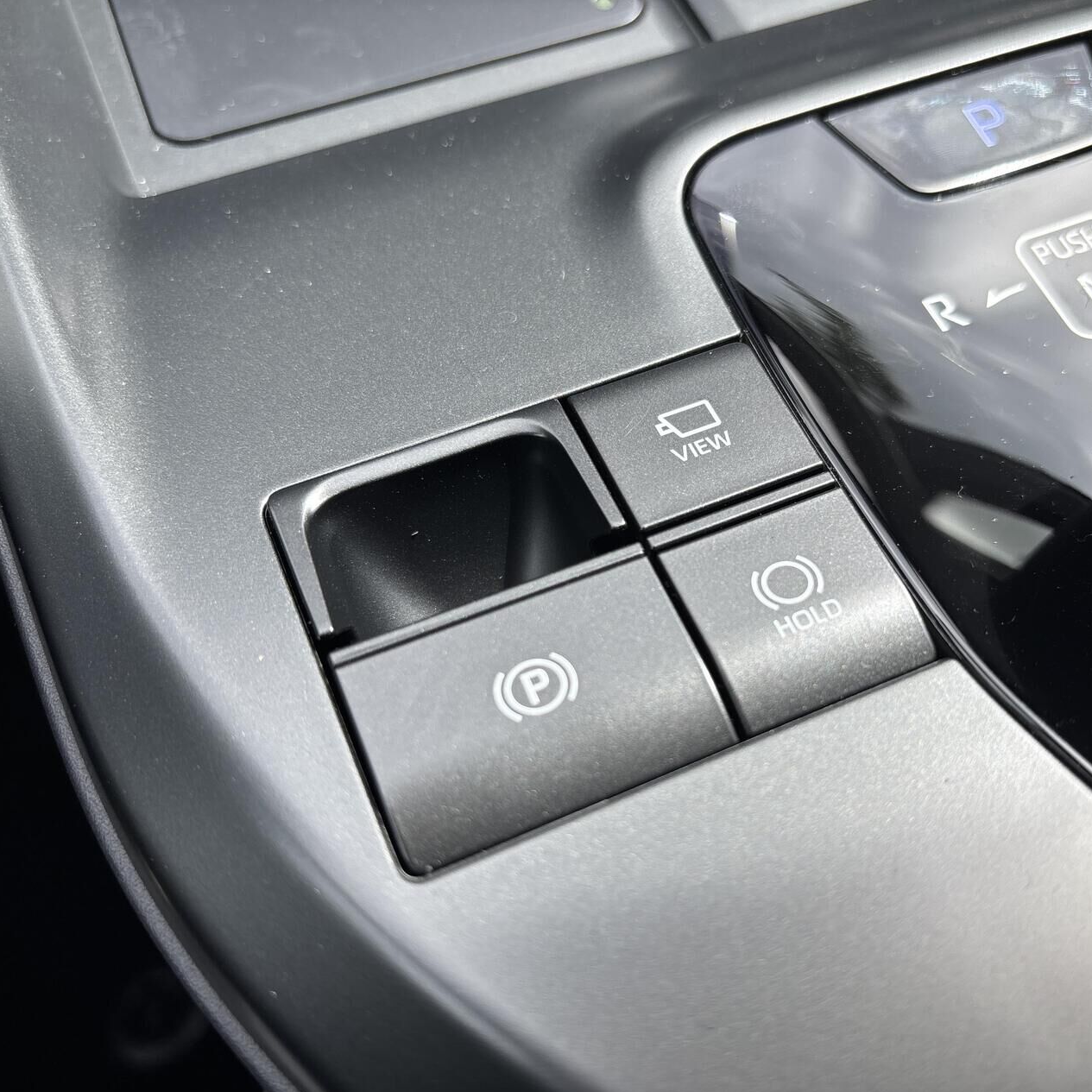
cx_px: 664
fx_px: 1106
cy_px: 551
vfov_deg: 52.5
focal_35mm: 31
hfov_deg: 52.1
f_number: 1.6
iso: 50
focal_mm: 5.96
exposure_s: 1/630
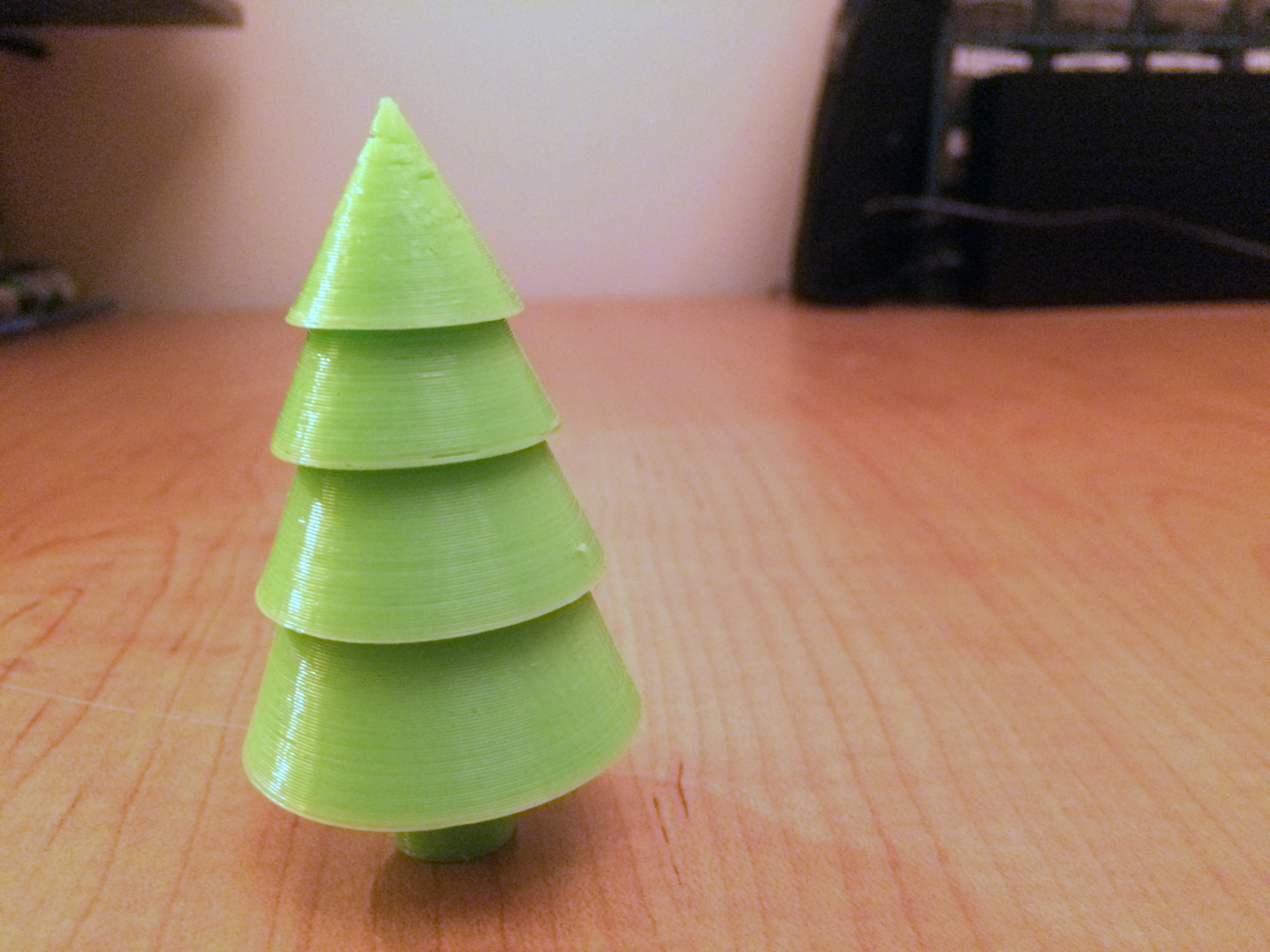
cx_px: 635
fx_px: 1064
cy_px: 476
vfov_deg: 48.2
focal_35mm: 29
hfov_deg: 61.7
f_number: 2.2
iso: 320
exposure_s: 1/15
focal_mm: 4.15
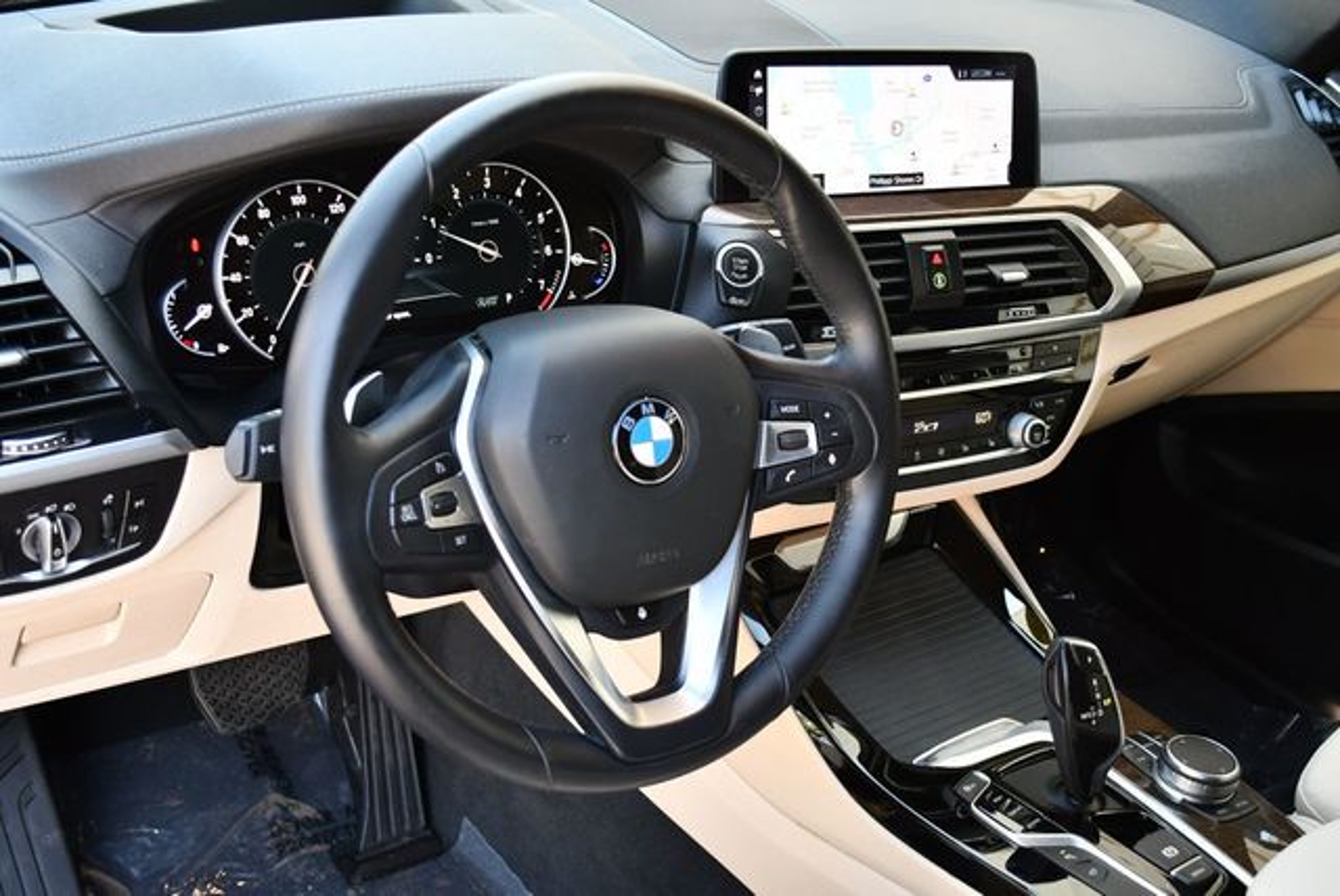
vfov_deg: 33.5
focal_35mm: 40
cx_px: 670
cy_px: 448
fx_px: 1490
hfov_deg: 48.4
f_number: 3.8
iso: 800
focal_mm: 20
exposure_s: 1/200
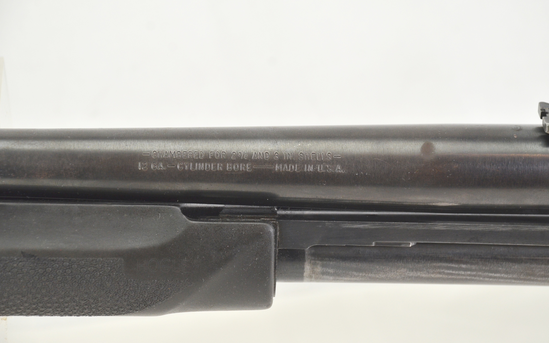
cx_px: 274
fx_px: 1953
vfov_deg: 10.0
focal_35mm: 131
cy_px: 163
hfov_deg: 16.0
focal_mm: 85
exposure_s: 1/200
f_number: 5.6
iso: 800
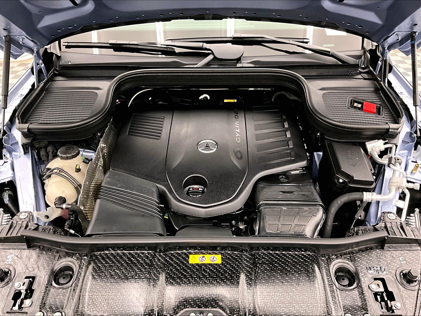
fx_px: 353
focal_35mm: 29
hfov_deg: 61.7
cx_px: 210
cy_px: 158
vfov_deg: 48.2
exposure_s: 1/30
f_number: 1.8
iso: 250
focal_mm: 3
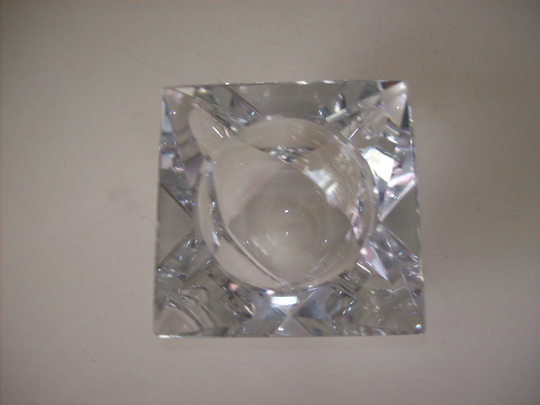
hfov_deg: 51.4
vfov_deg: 39.6
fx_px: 561
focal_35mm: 36
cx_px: 270
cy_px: 202
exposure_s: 1/64
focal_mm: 6
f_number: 2.7
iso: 80
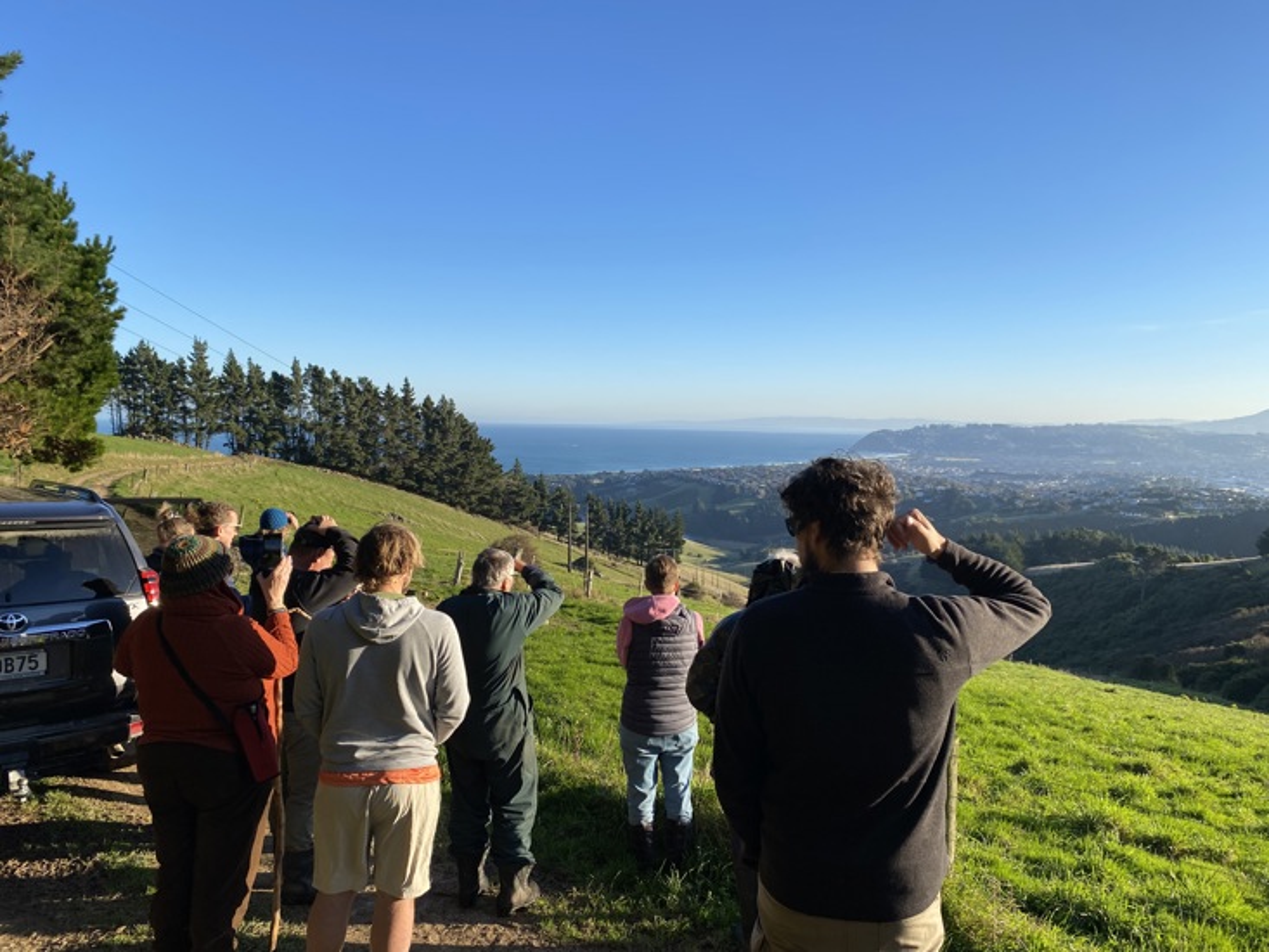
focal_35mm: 26
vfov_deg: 53.1
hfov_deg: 67.3
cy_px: 476
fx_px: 953
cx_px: 634
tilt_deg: -4.1
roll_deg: -0.6
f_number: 1.8
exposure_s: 1/1653
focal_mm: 4.25
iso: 32
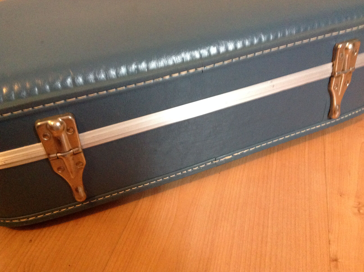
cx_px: 182
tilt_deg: -37.0
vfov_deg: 40.6
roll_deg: +5.7
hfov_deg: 52.7
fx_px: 367
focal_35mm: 35
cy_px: 136
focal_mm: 4.28
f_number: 2.4
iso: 500
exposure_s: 1/15
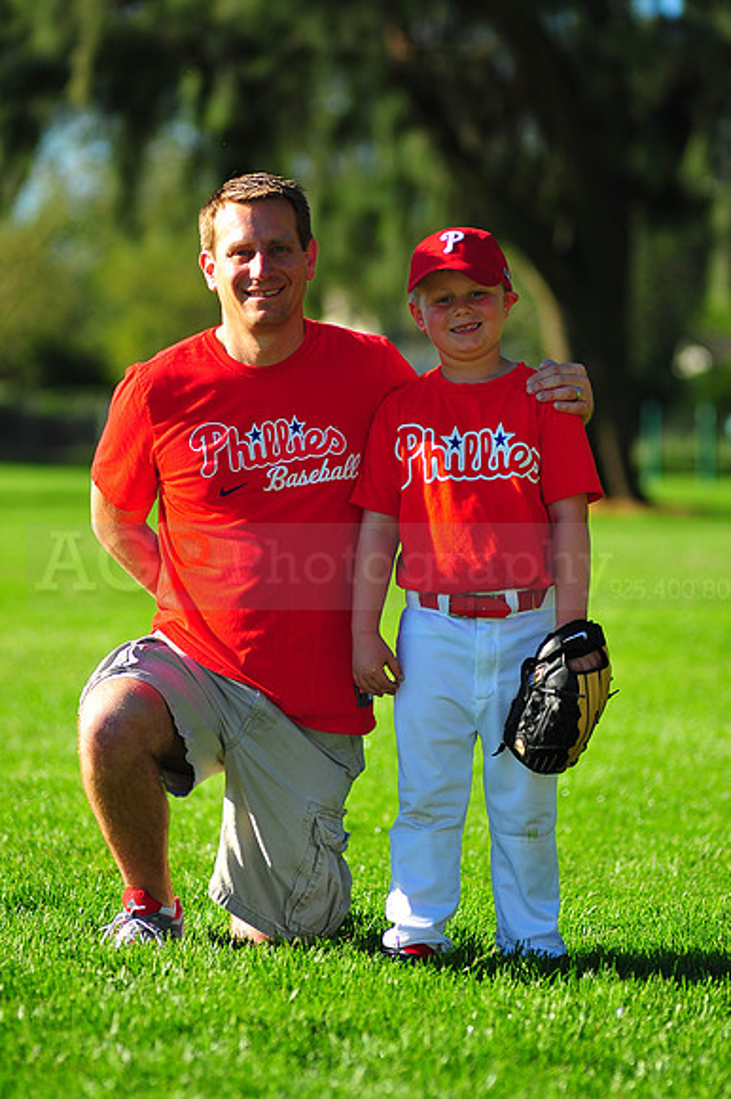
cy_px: 550
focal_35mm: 180
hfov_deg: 7.6
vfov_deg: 11.4
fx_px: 5489
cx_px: 366
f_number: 4
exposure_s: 1/1000
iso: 200
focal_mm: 180
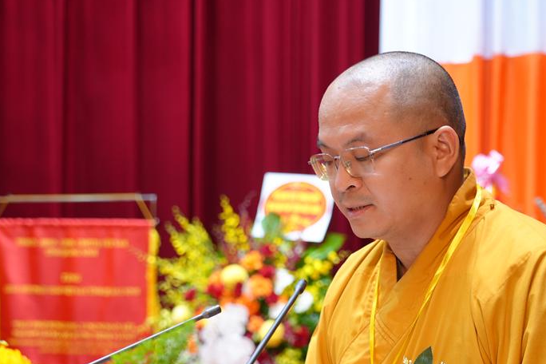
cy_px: 289
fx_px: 1410
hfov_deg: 21.9
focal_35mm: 93
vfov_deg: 14.6
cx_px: 256
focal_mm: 53
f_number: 4
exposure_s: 1/100
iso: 800
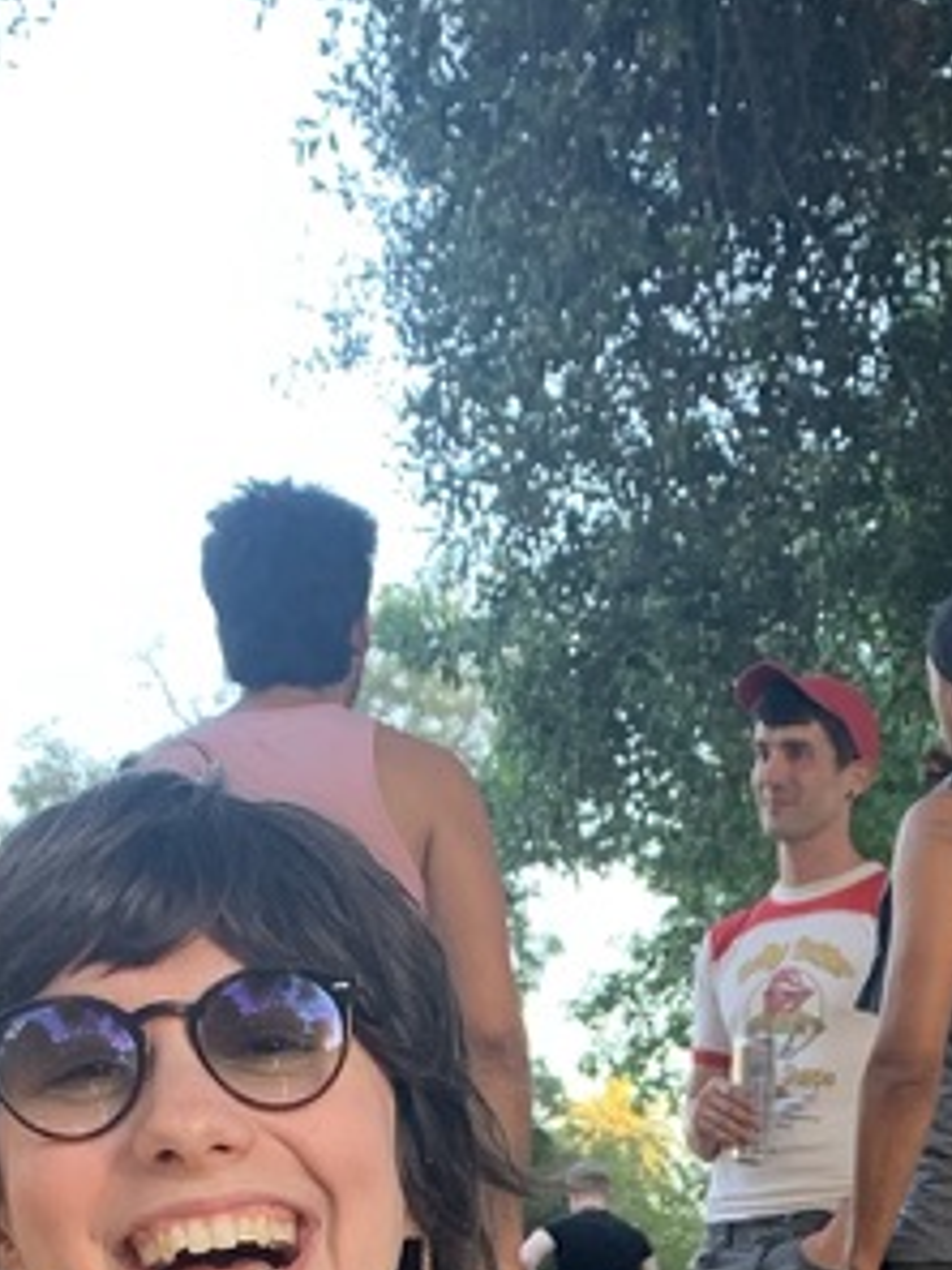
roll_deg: -1.7
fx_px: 3300
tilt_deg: -2.7
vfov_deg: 19.7
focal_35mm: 90
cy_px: 1742
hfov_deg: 16.1
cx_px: 913
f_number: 1.8
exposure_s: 1/121
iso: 100
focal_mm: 4.25
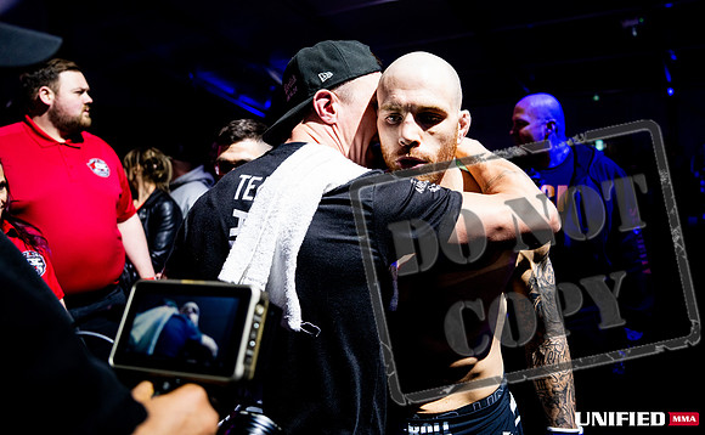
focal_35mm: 28
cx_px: 396
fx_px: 528
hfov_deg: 67.2
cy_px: 171
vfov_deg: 44.5
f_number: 2.8
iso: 3200
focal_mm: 24
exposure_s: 1/800
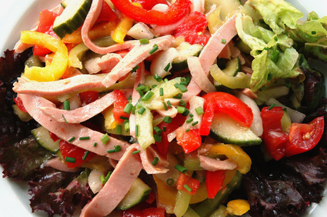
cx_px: 164
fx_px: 626
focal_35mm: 69
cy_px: 108
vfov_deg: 19.7
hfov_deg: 29.3
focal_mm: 46
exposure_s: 1/15
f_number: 13
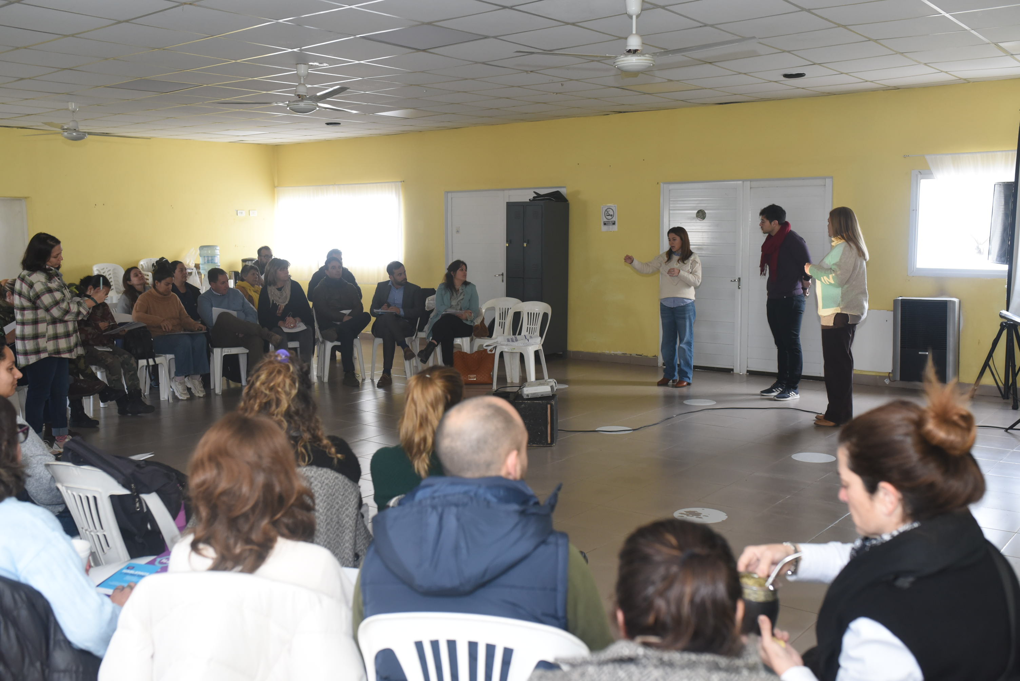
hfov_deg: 54.4
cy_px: 340
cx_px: 510
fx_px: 992
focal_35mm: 35
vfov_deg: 37.9
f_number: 4
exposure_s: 1/160
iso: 1600
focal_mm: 35
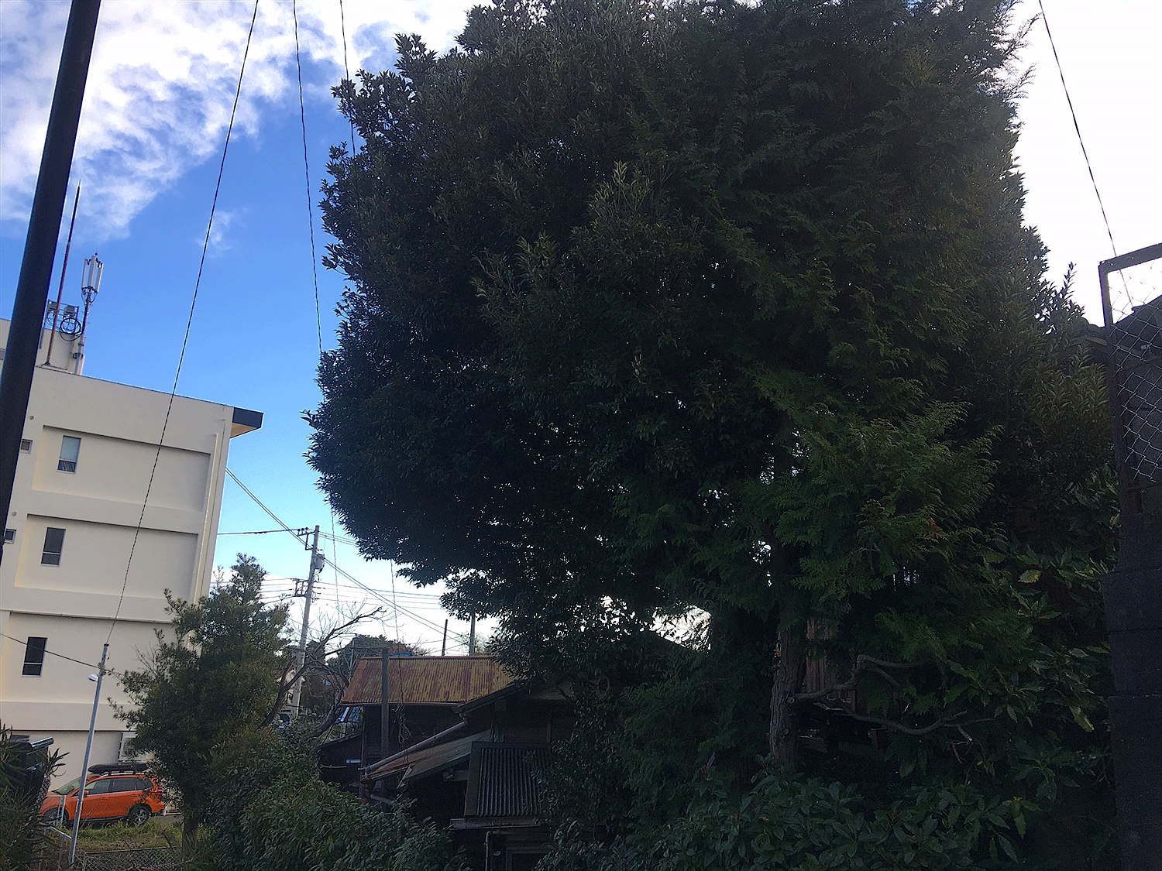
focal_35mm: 29
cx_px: 581
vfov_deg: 48.2
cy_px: 436
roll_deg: -1.6
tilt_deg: +13.0
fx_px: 973
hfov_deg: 61.7
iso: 25
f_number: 2.2
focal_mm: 4.15
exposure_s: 1/455
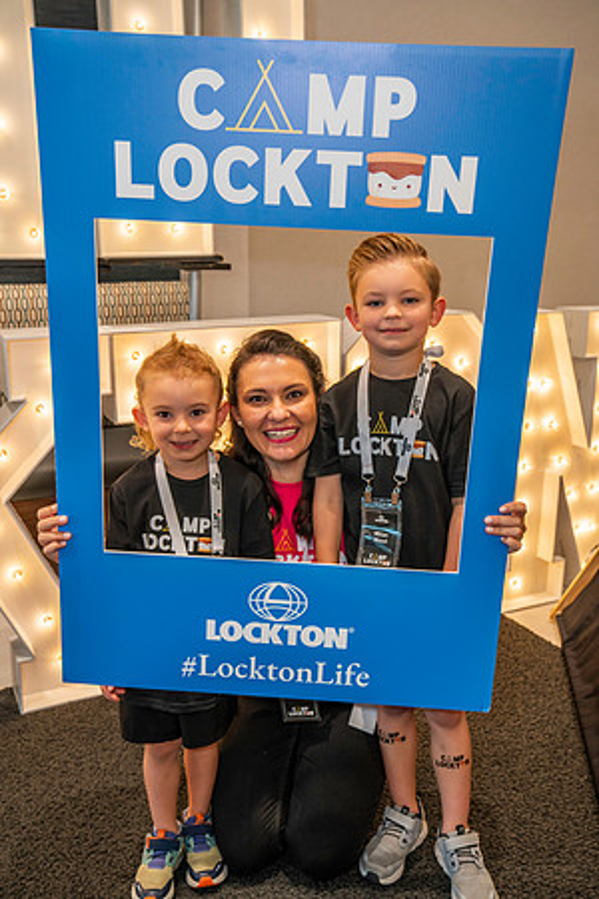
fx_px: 873
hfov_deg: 37.9
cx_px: 300
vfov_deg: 54.4
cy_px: 450
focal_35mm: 35
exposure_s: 1/160
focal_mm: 35
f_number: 4
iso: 1000
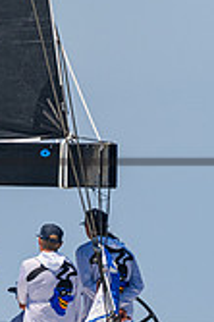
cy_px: 248
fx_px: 11132
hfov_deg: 1.1
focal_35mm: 1246
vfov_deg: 1.7
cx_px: -111
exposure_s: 1/1600
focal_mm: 270
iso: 400
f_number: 8
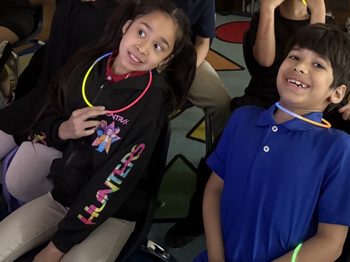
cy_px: 11
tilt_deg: -19.6
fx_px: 475
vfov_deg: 29.2
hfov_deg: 40.2
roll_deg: +2.1
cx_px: 213
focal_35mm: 47
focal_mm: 6.76
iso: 1250
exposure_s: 1/30
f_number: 1.78
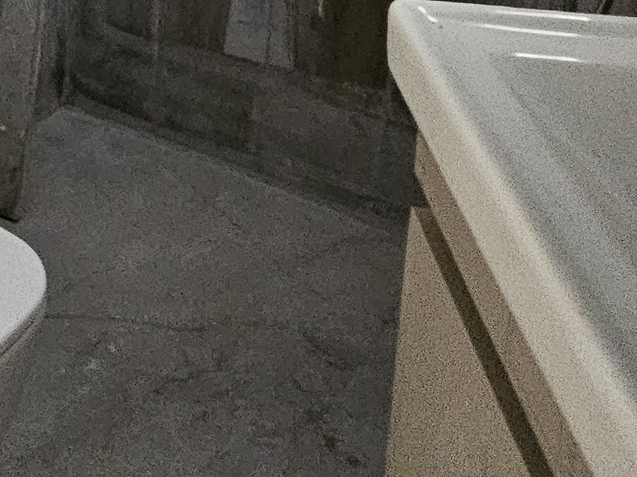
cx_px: -67
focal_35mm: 54
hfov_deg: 31.5
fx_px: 994
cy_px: -274
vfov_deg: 21.7
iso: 800
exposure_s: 1/33.3
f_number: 2.2
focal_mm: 2.2
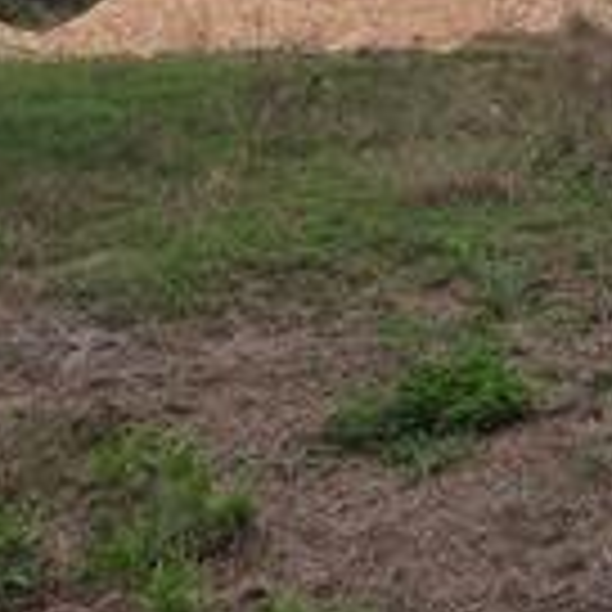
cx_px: 450
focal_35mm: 65
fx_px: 1300
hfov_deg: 26.2
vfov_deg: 25.1
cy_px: -9
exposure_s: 1/1449
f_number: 2.2
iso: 50
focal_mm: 2.2
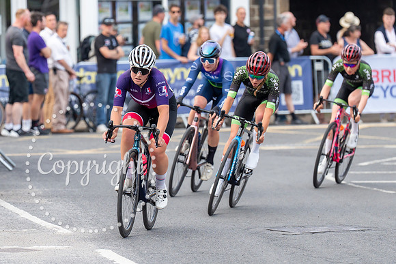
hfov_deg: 7.5
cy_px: 84
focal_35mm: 276
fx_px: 3040
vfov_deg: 5.0
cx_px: 139
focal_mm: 180
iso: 500
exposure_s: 1/1000
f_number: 3.2
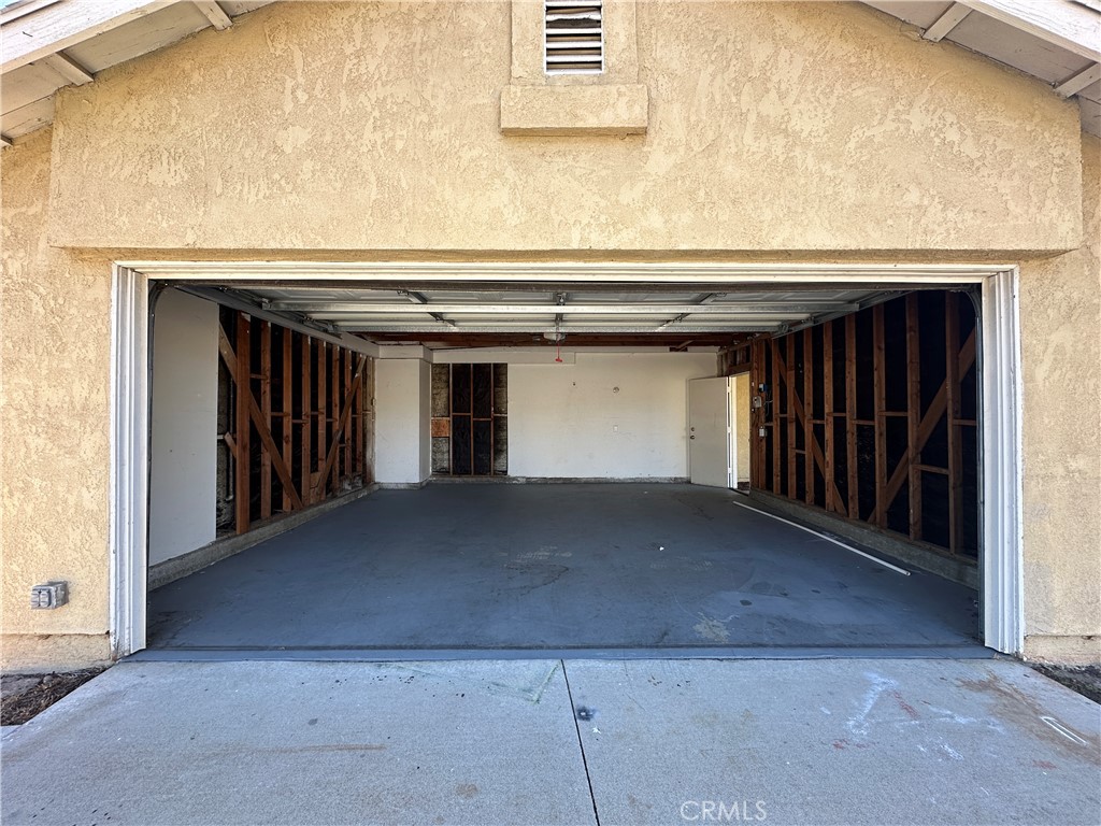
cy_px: 413
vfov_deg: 85.7
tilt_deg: +0.6
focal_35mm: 14
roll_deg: -0.6
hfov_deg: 102.1
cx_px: 550
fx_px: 445
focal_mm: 2.22
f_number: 2.2
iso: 40
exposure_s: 1/161
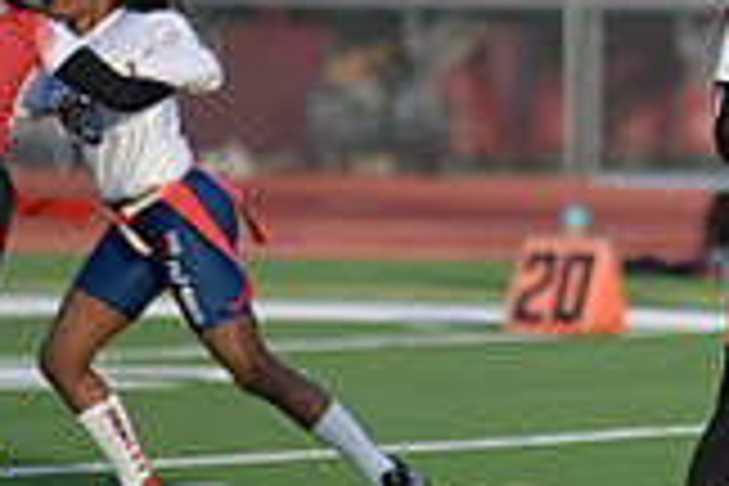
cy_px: 52
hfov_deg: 2.9
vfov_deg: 1.9
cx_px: 819
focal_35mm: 717
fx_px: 14518
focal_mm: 200
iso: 640
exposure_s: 1/4000
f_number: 2.8
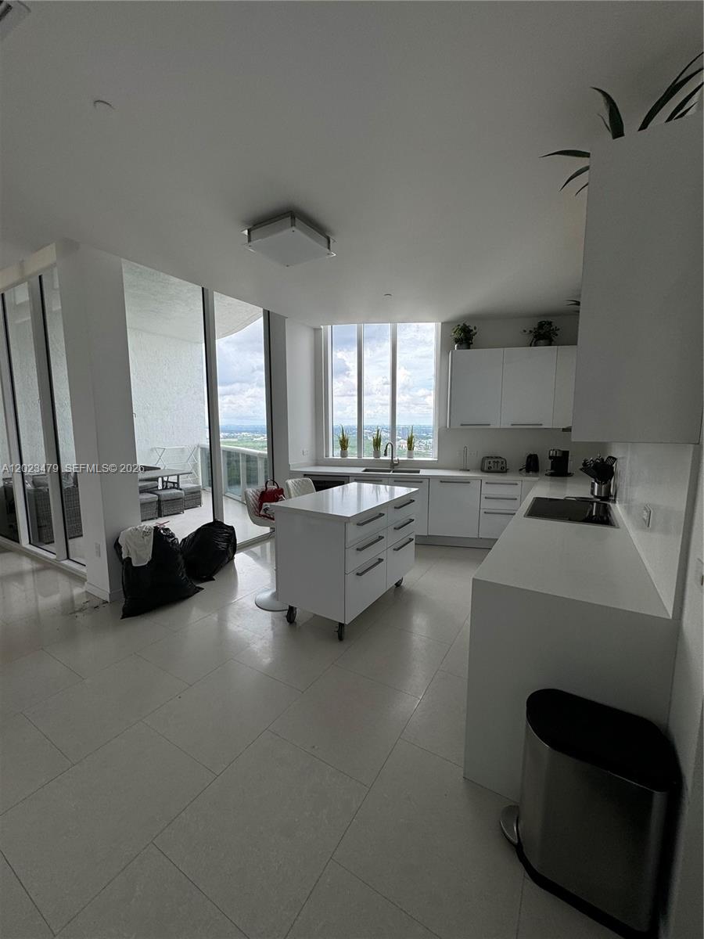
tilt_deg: -4.3
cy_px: 470
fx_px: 380
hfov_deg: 85.7
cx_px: 352
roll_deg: +1.6
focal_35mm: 14
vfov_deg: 102.1
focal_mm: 2.22
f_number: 2.2
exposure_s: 1/138
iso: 40
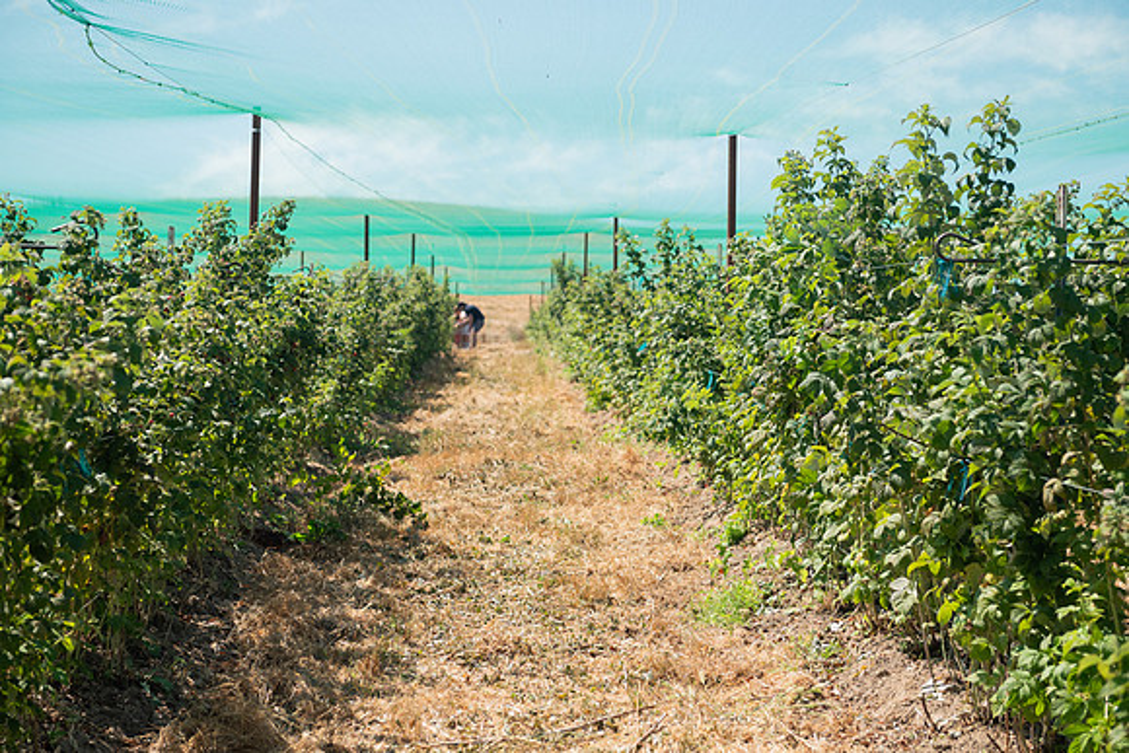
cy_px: 376
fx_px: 2196
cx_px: 564
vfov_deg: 19.5
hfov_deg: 28.8
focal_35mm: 70
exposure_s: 1/3200
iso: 500
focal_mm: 70
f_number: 4
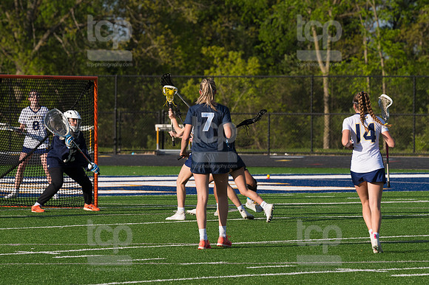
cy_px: 142
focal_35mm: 277
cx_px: 214
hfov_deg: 7.4
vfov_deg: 5.0
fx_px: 3299
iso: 250
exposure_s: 1/1600
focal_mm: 185
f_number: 5.6
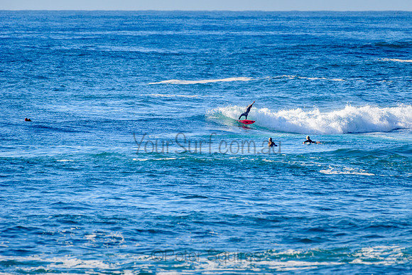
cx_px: 253
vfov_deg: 2.2
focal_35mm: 613
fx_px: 7019
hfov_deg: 3.4
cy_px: 117
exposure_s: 1/2000
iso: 280
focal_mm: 500
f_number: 5.6
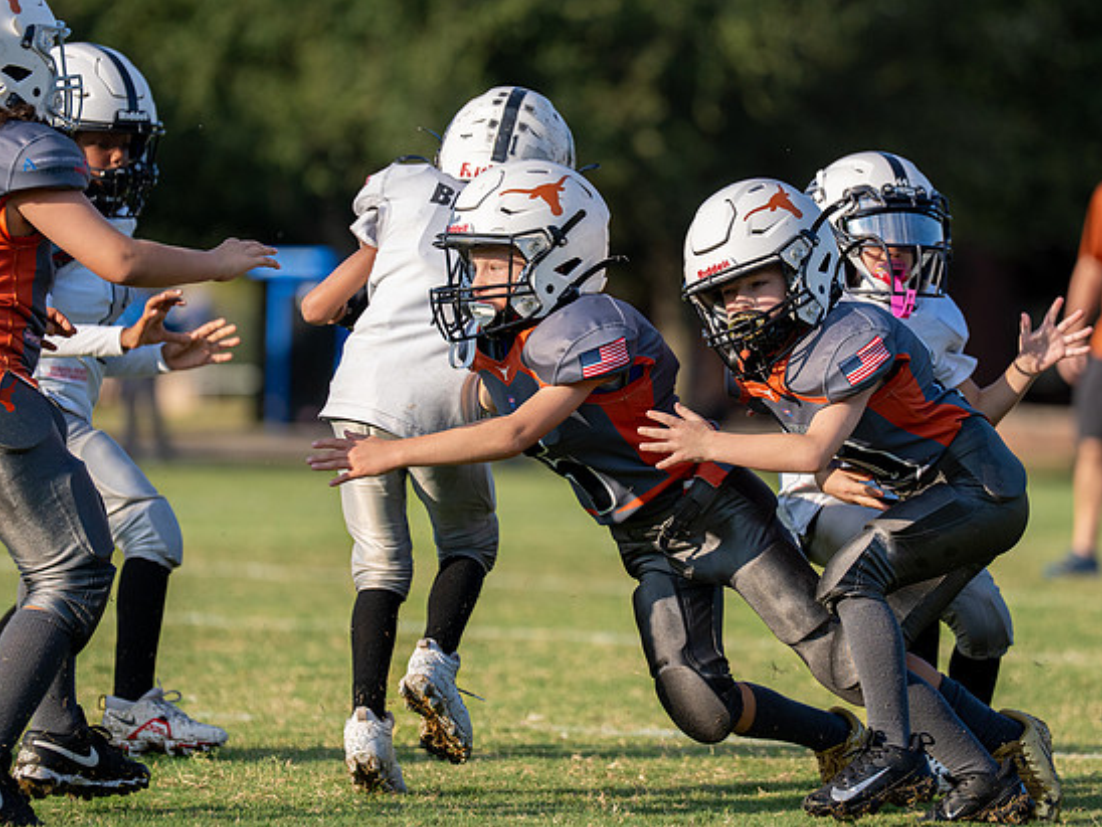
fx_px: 7736
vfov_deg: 6.1
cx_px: 619
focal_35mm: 243
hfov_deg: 8.1
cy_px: 402
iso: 320
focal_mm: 165
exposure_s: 1/4000
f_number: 2.8
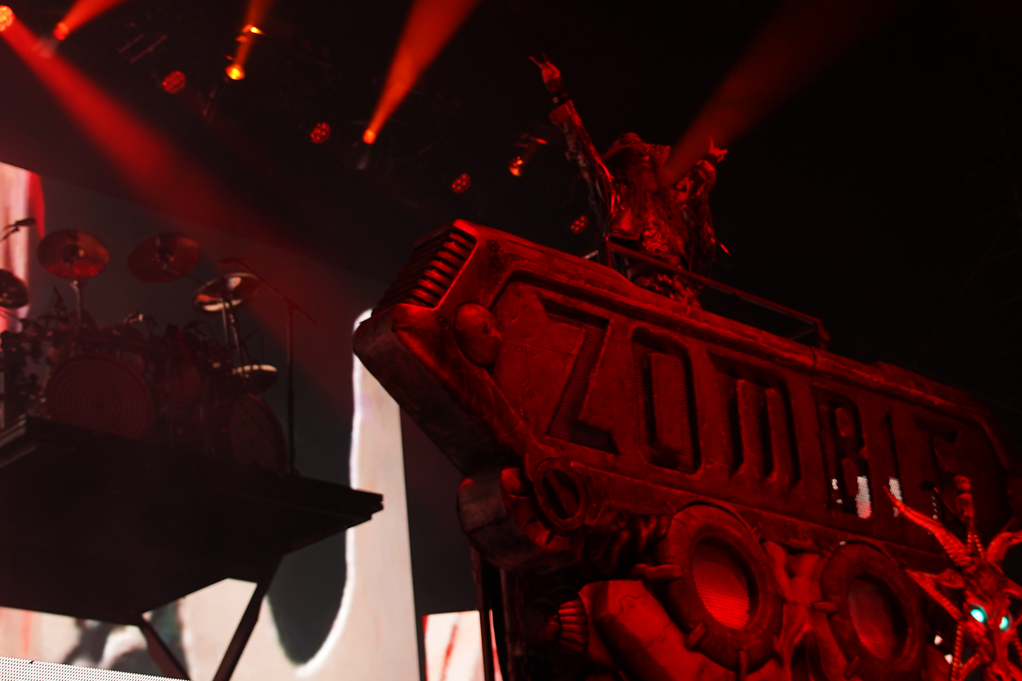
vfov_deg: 19.4
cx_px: 576
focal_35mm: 70
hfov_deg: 28.8
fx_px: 1987
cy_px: 276
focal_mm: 40
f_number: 4
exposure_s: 1/125
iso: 640
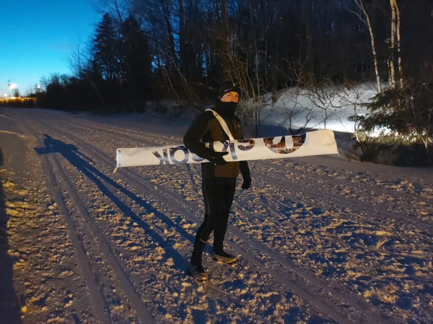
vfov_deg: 56.8
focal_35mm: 24
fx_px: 300
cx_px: 216
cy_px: 162
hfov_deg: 71.6
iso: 2500
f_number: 1.8
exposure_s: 1/10
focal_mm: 5.23
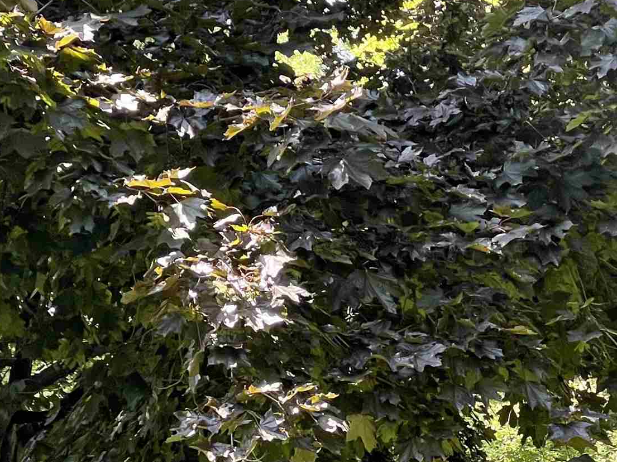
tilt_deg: +2.6
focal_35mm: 178
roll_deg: -1.1
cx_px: 707
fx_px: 3172
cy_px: 564
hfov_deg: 10.9
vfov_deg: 8.2
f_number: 2.2
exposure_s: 1/142
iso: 20
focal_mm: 7.5
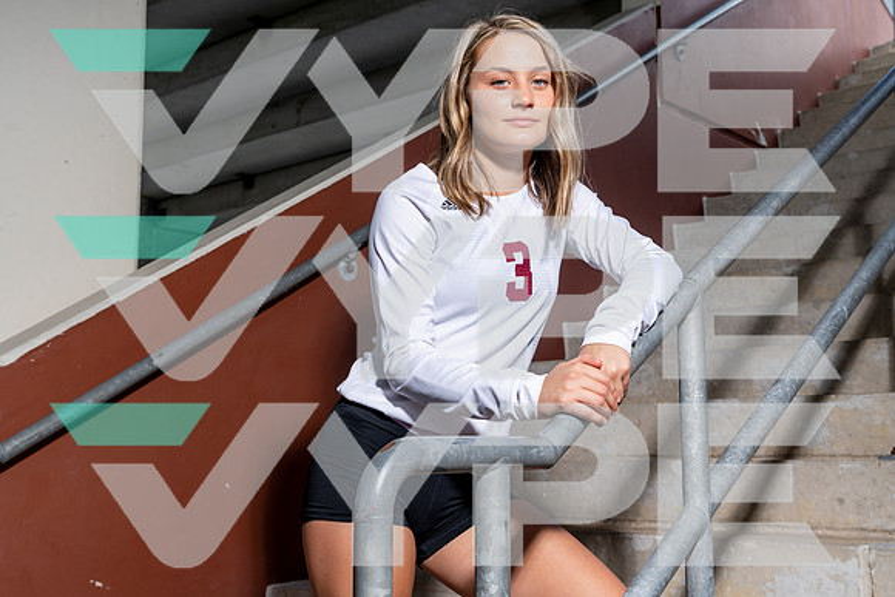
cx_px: 448
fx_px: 1069
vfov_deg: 31.2
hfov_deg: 45.4
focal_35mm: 43
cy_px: 298
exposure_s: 1/125
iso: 100
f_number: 8
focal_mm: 43
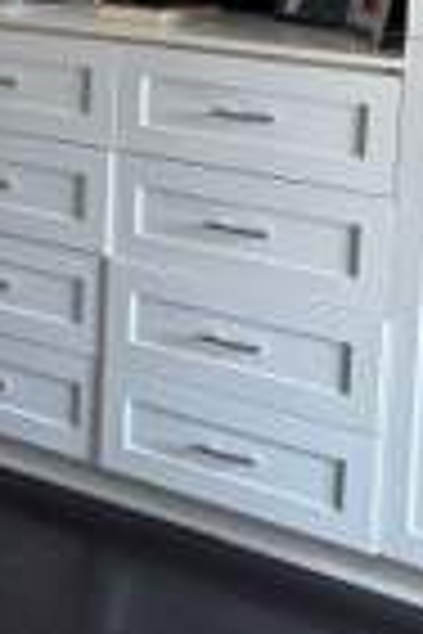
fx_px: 1991
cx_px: -626
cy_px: 18
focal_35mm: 113
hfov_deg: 10.3
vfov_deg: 17.7
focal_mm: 6.76
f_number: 1.78
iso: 100
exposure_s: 1/121
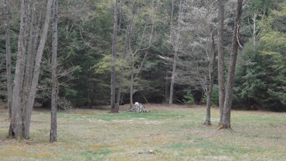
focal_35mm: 70
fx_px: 529
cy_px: 127
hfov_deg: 30.0
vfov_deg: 17.2
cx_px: 193
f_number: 4.5
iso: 400
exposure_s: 1/250
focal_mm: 31
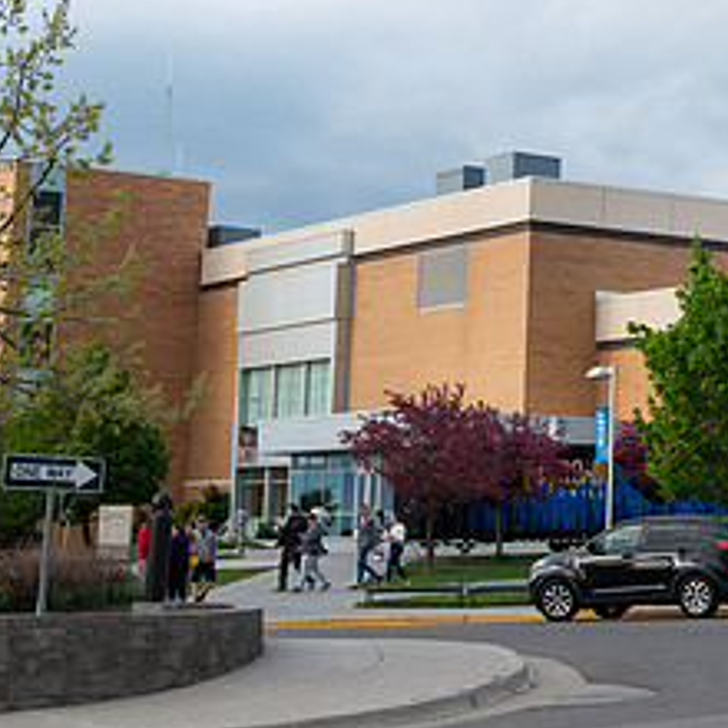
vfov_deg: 17.4
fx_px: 2356
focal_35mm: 99
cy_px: 164
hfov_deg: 17.2
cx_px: 708
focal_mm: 44
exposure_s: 1/400
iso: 320
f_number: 5
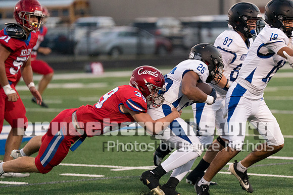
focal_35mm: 294
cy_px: 100
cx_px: 211
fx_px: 2392
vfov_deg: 4.7
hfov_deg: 7.0
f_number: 2.8
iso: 4000
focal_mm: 200
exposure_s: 1/2000
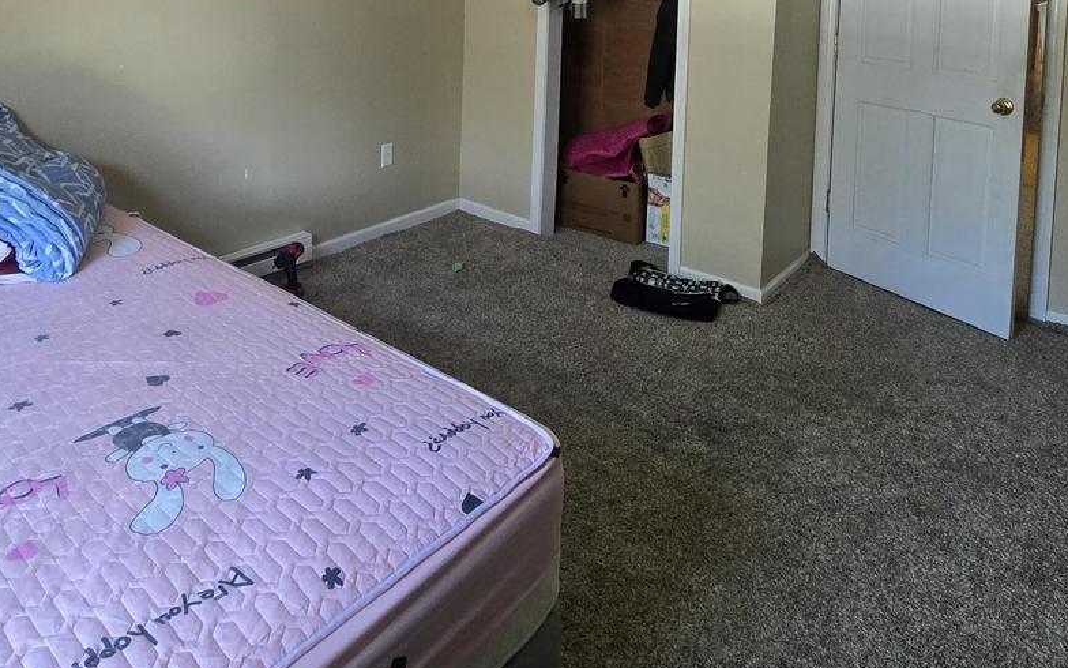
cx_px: 532
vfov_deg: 43.3
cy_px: -11
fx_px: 699
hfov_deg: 74.8
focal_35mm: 24
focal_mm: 2.2
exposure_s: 1/60
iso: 400
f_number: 2.2
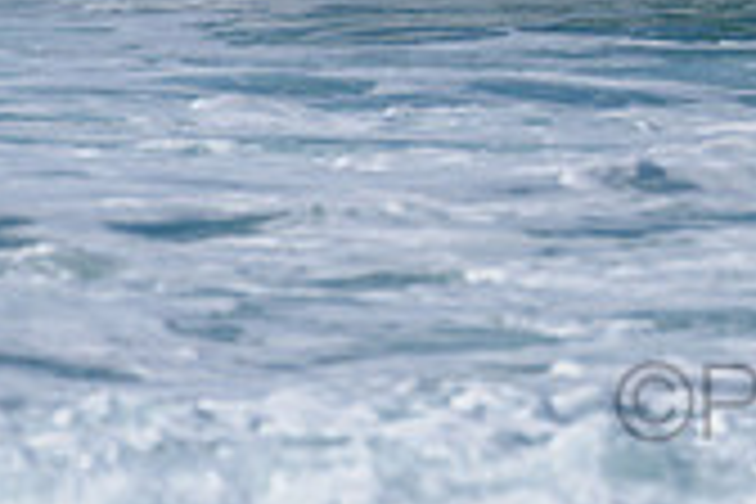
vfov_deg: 0.8
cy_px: -344
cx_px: 963
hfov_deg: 1.2
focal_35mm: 1725
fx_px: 36222
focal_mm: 500
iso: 140
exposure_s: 1/2000
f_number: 5.6
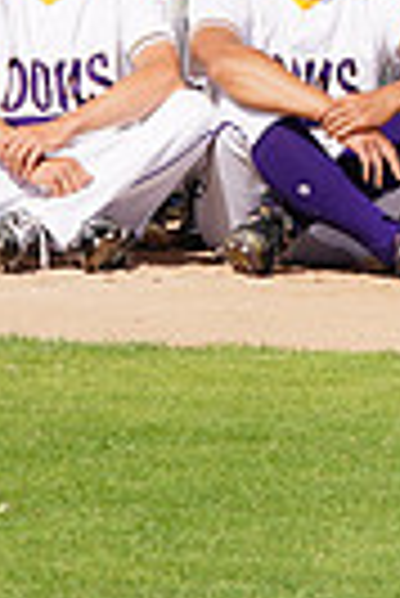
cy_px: -243
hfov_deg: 2.0
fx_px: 11552
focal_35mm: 695
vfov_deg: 3.0
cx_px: 827
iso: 100
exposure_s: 1/250
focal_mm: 160
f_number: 11
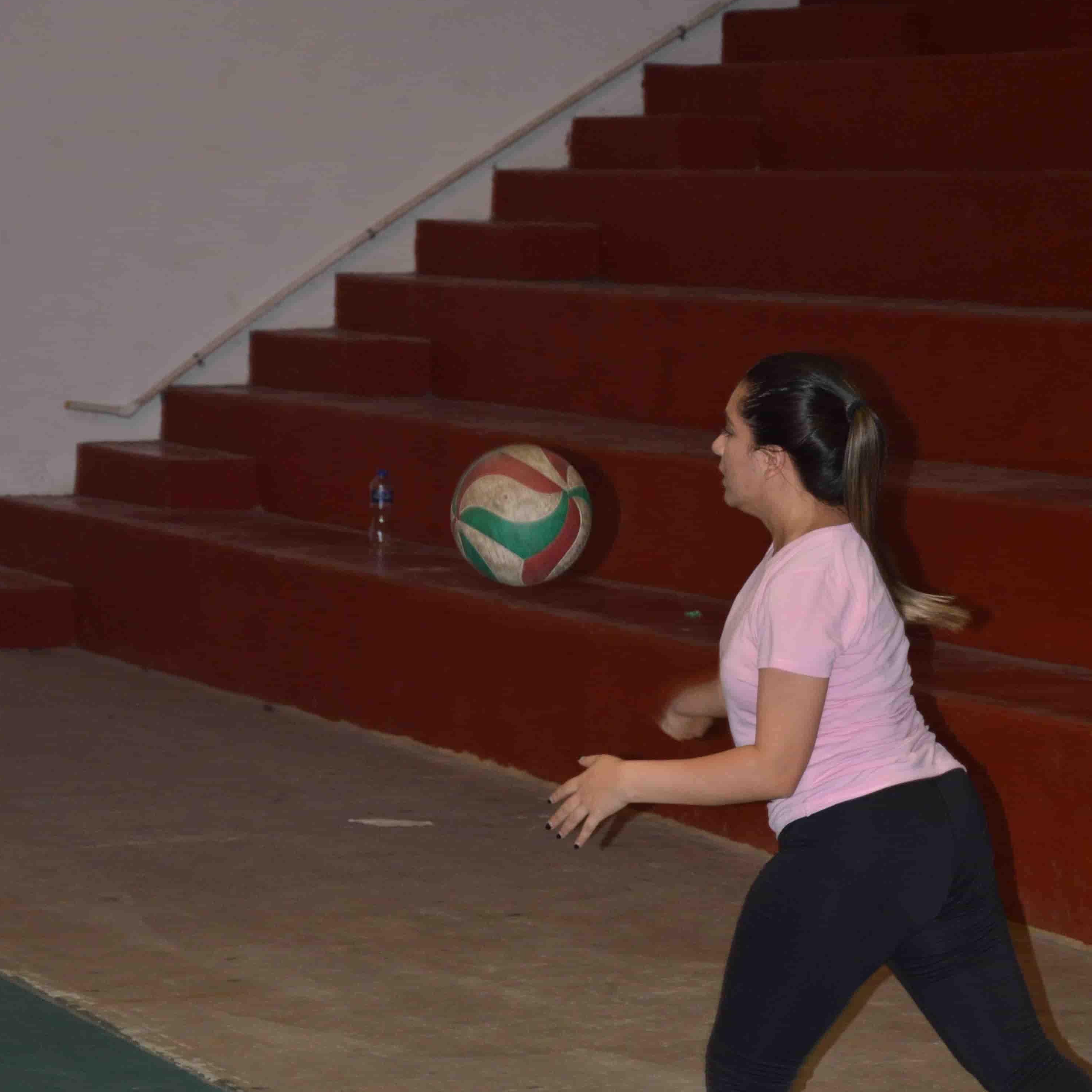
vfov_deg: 12.9
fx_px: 4818
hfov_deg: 12.9
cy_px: 752
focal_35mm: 135
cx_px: 548
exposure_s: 1/125
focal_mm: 70
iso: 800
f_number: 5.6
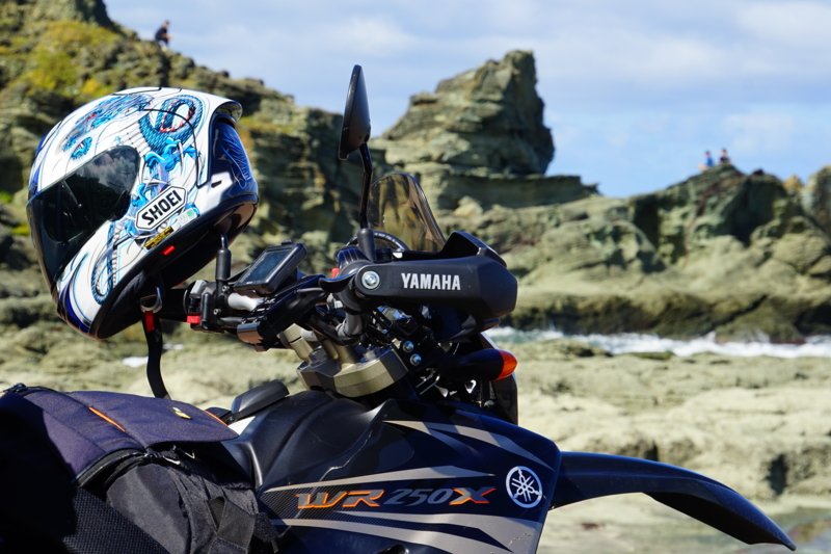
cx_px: 416
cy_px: 277
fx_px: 2585
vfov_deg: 12.2
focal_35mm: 112
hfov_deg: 18.3
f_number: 10
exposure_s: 1/200
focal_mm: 75
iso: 100
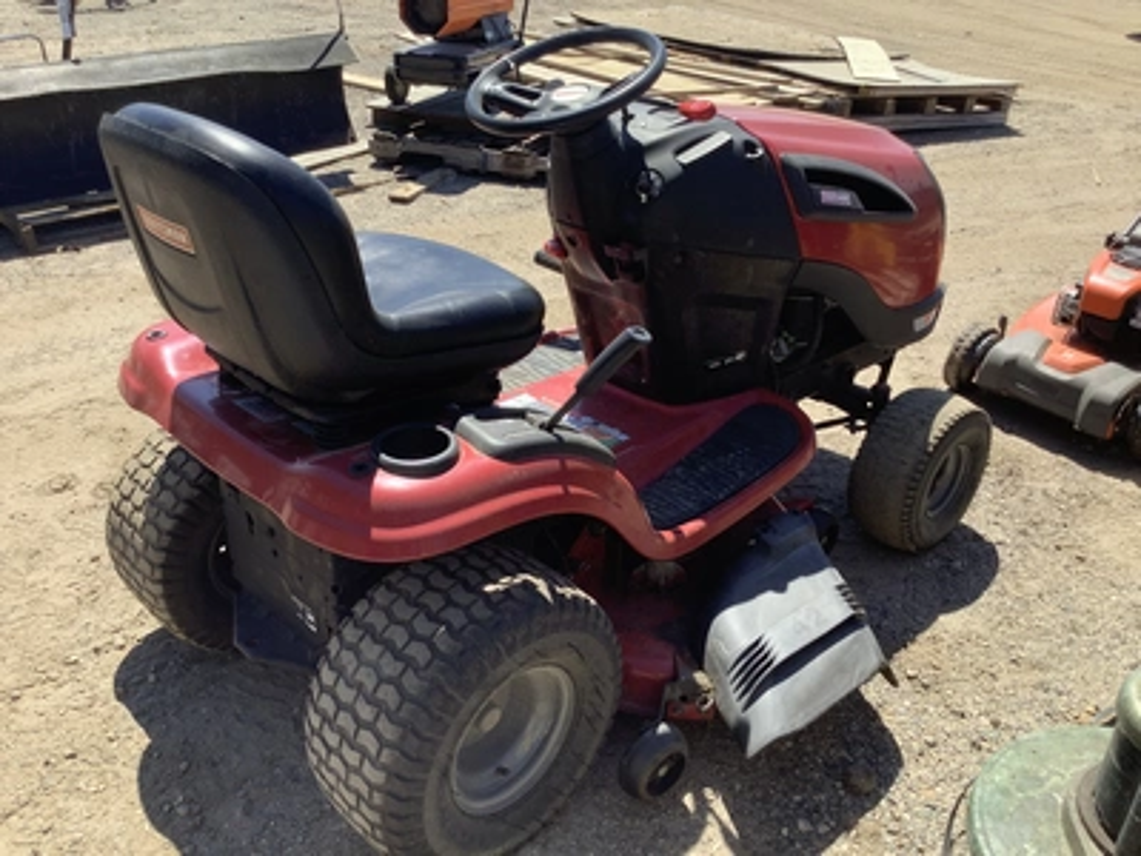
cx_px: 570
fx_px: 1022
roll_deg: -4.5
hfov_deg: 58.4
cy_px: 428
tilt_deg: -31.0
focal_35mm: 31
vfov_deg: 45.4
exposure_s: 1/595
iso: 25
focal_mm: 3.3
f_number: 2.4
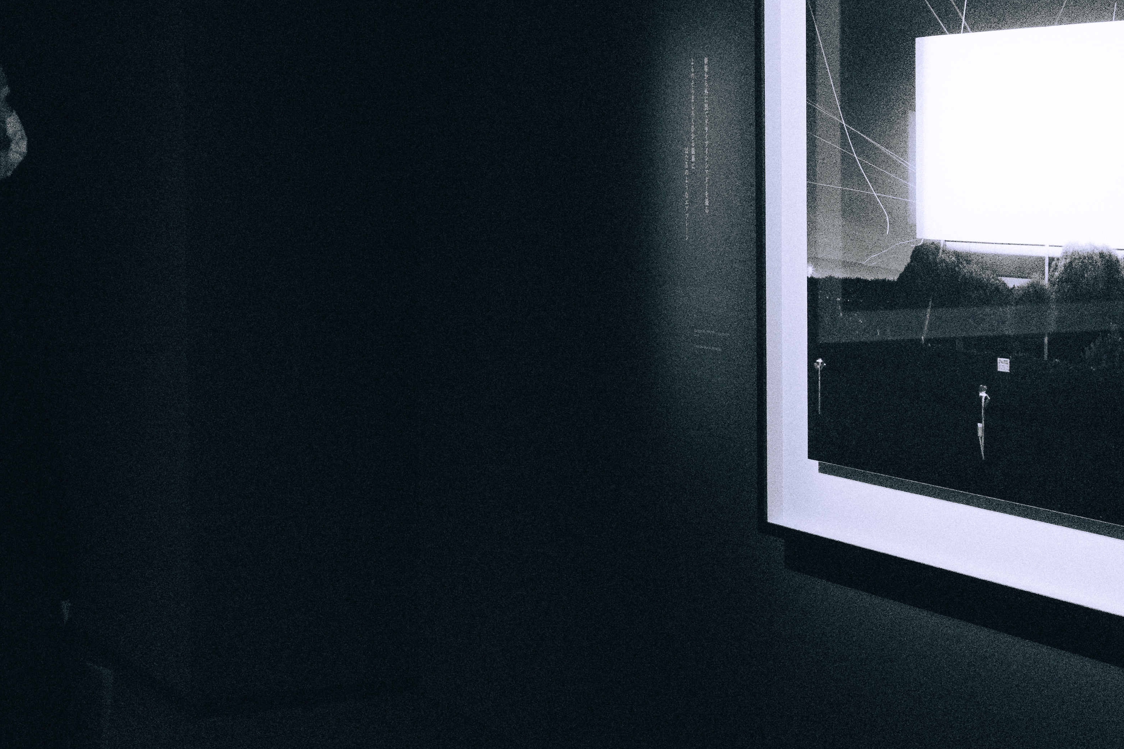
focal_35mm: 77
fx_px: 2404
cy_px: 240
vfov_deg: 17.7
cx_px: 579
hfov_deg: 26.3
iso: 16000
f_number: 2.8
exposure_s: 1/320
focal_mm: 26
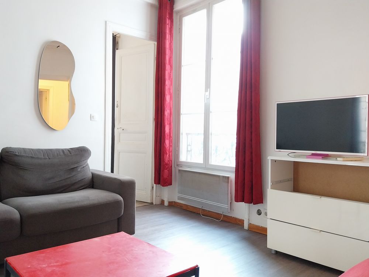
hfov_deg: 67.3
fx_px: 277
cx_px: 184
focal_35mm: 26
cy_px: 138
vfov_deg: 53.1
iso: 500
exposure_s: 1/25
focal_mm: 4
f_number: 1.8
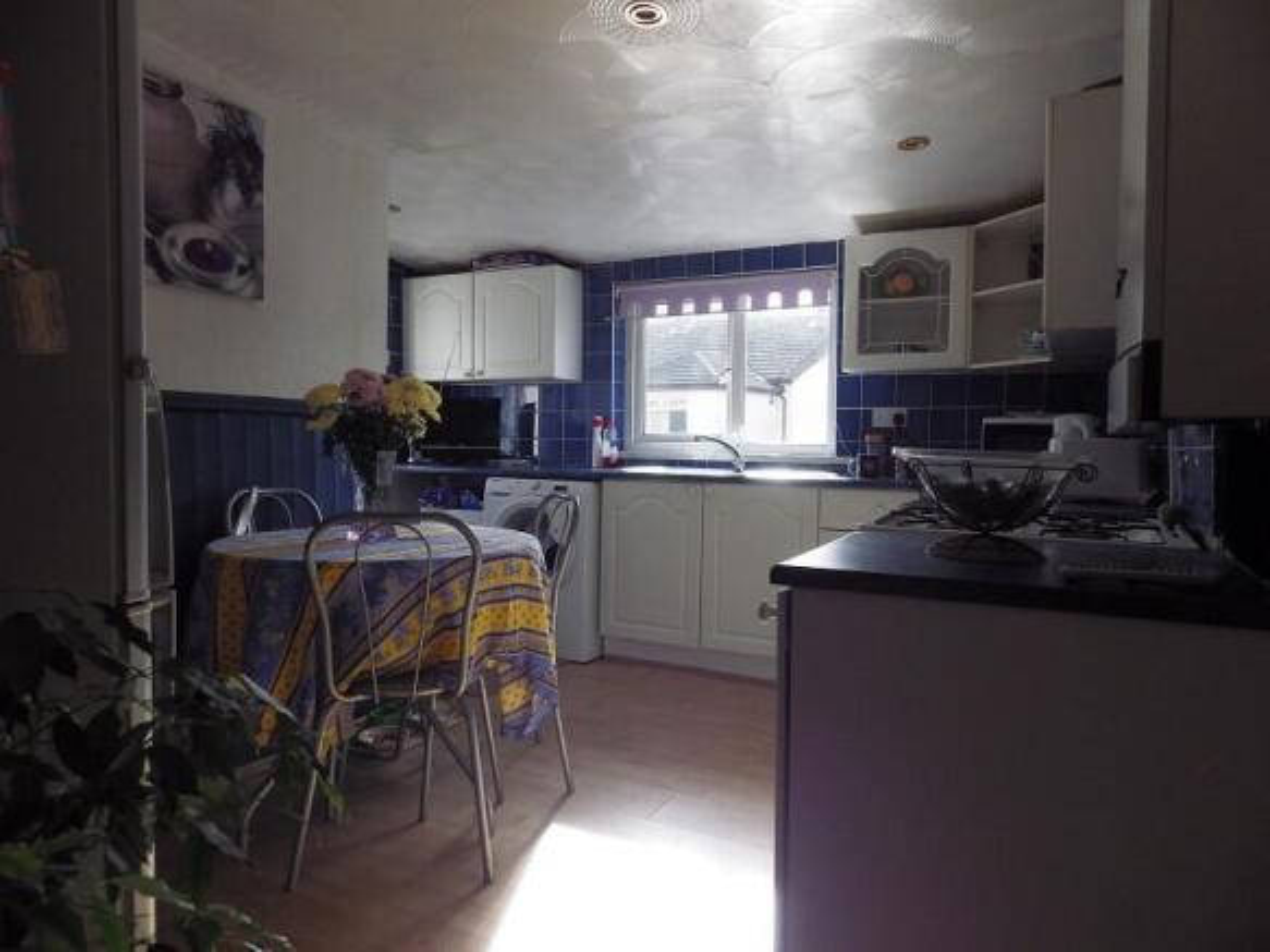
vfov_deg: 61.1
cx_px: 635
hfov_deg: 76.4
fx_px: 807
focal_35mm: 22
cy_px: 476
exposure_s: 1/200
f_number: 3.1
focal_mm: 4
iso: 200
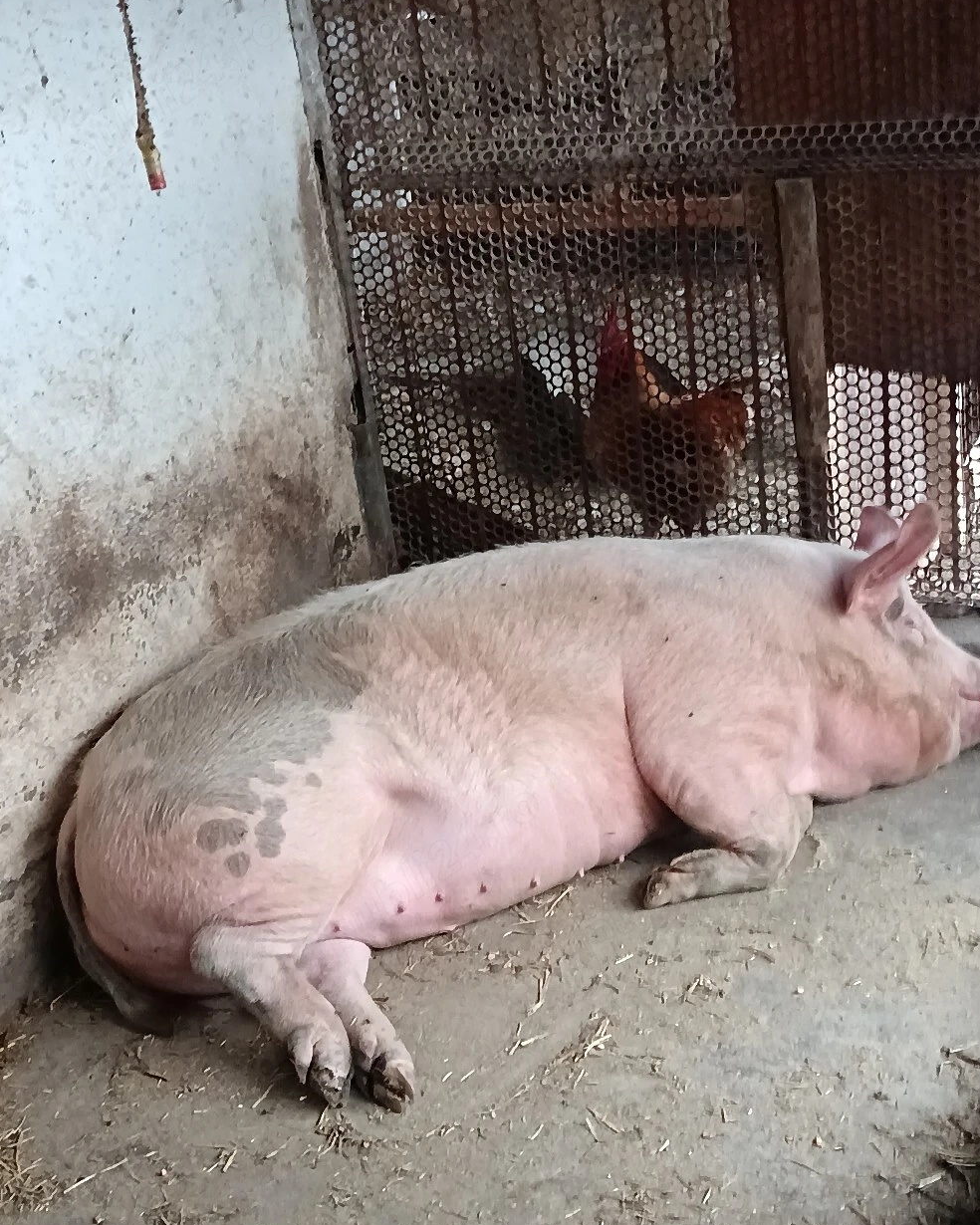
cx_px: 497
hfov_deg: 27.6
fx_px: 1994
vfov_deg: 34.1
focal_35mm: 55
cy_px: 652
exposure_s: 1/25.1
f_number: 1.75
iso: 1703
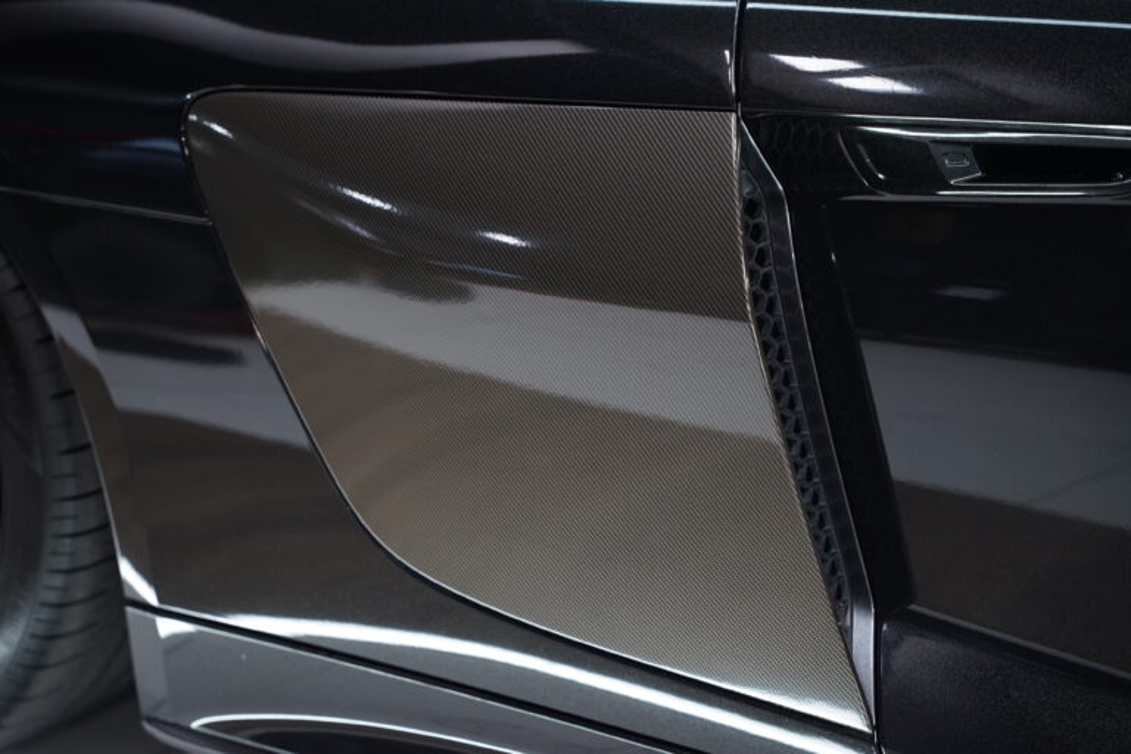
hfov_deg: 28.8
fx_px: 2199
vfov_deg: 19.5
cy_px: 377
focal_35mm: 70
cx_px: 566
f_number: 3.2
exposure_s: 1/80
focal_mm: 70
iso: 1000
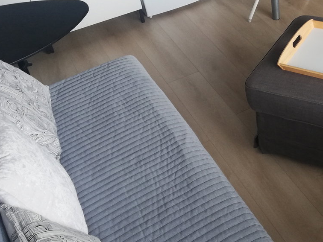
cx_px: 275
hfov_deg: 33.5
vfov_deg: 26.4
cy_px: 75
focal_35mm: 55
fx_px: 513
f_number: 2.2
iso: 100
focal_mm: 3.81
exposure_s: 1/50
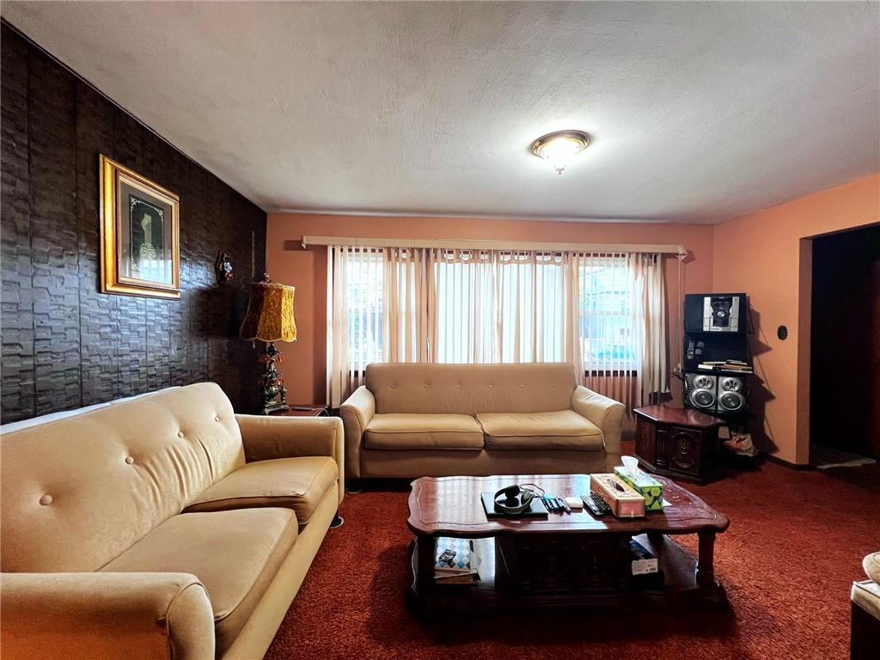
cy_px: 330
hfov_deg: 106.2
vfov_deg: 89.9
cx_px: 440
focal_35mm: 13
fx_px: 330
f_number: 1.8
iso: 160
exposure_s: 1/60
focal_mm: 1.57
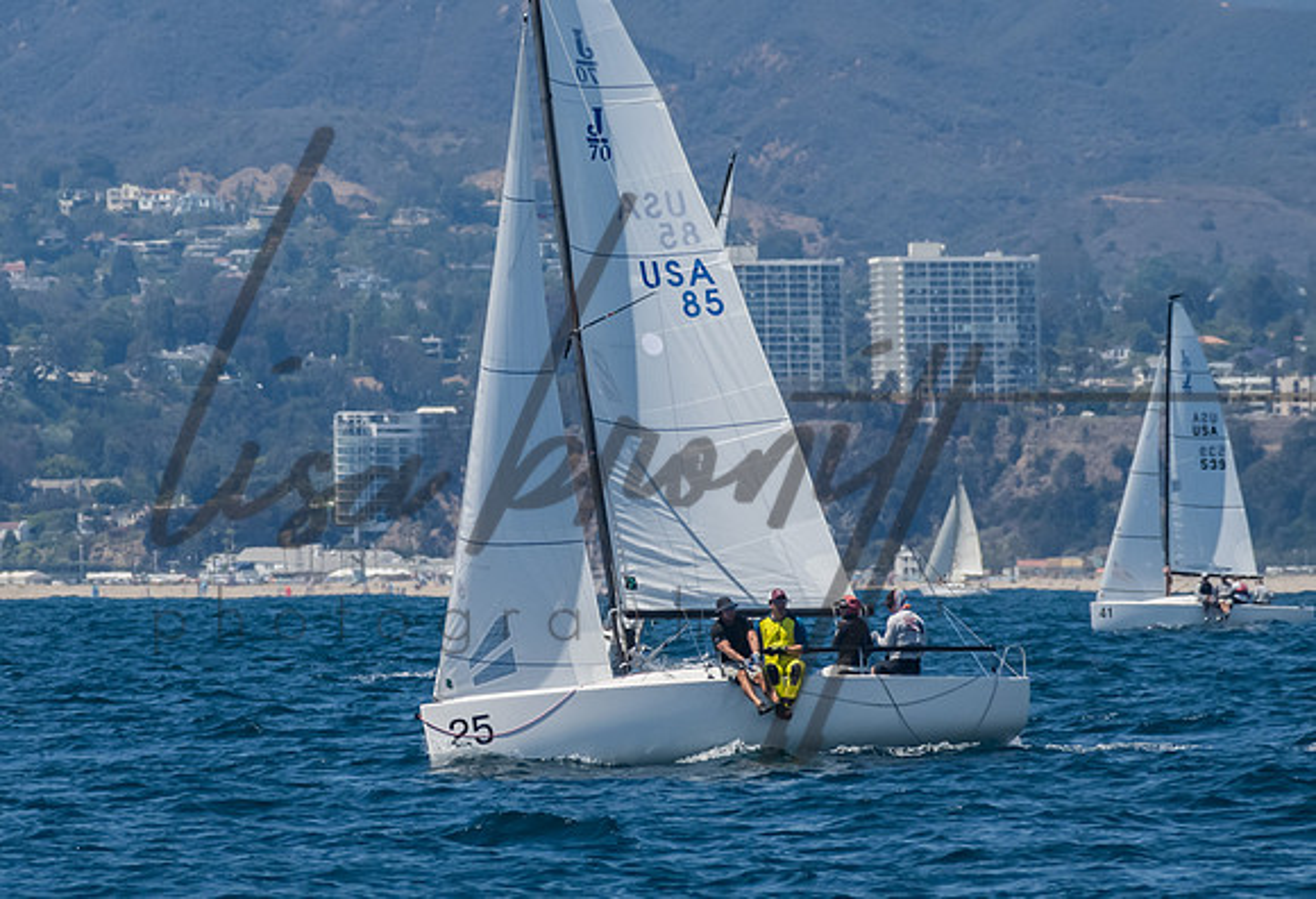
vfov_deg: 2.4
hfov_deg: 3.6
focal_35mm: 572
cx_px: 500
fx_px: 21050
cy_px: 545
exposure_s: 1/1250
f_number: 14
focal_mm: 300
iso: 640
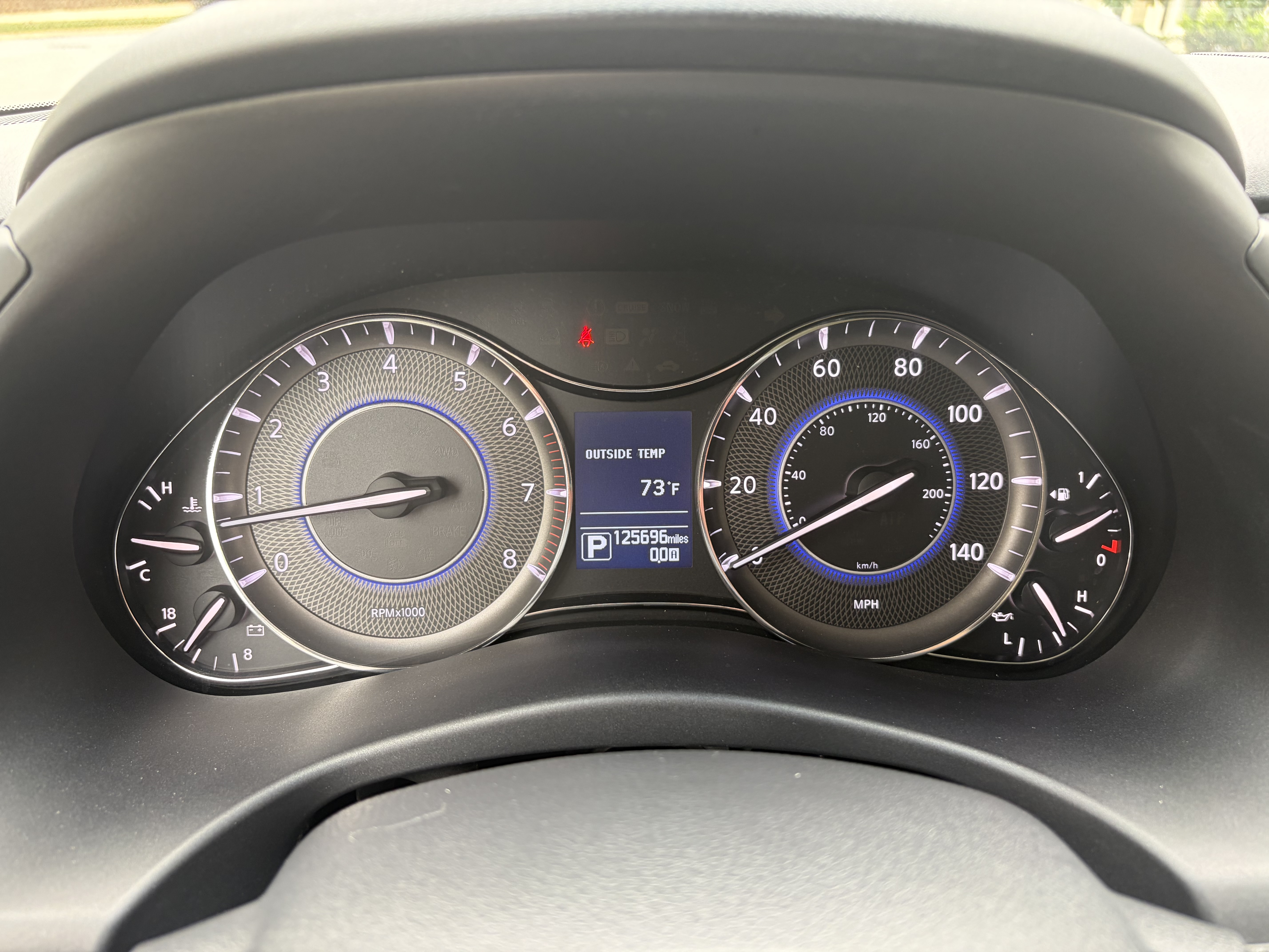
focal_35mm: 26
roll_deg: -2.8
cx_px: 634
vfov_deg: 53.1
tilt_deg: -24.4
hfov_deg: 67.3
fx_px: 953
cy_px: 476
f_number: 1.6
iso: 100
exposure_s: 1/56
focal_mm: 5.96
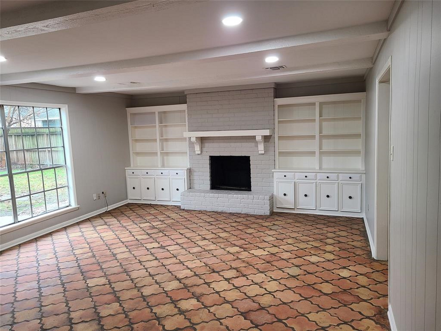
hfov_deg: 67.3
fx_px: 331
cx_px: 220
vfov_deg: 53.0
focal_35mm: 26
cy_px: 166
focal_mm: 5.4
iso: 200
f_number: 1.8
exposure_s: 1/59
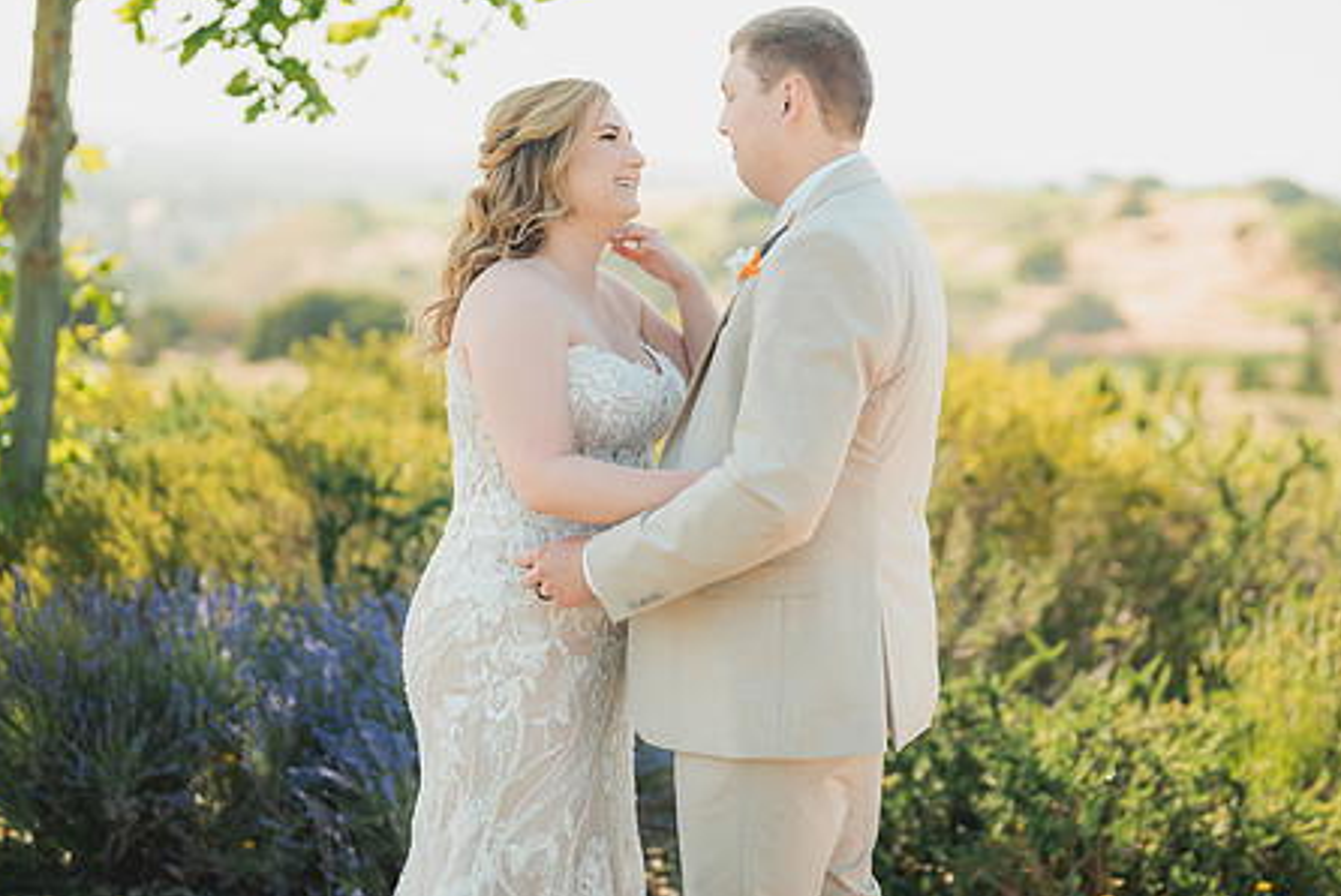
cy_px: 323
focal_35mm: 65
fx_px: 2423
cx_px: 743
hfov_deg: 30.9
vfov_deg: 20.9
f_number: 1.4
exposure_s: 1/1250
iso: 50
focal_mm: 50
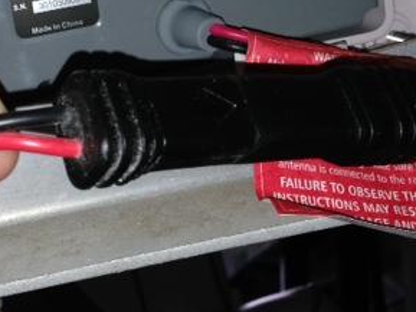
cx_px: 86
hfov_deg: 26.2
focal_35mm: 73
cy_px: 40
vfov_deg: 19.9
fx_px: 878
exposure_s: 1/75
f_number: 2.4
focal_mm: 4.13
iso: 50
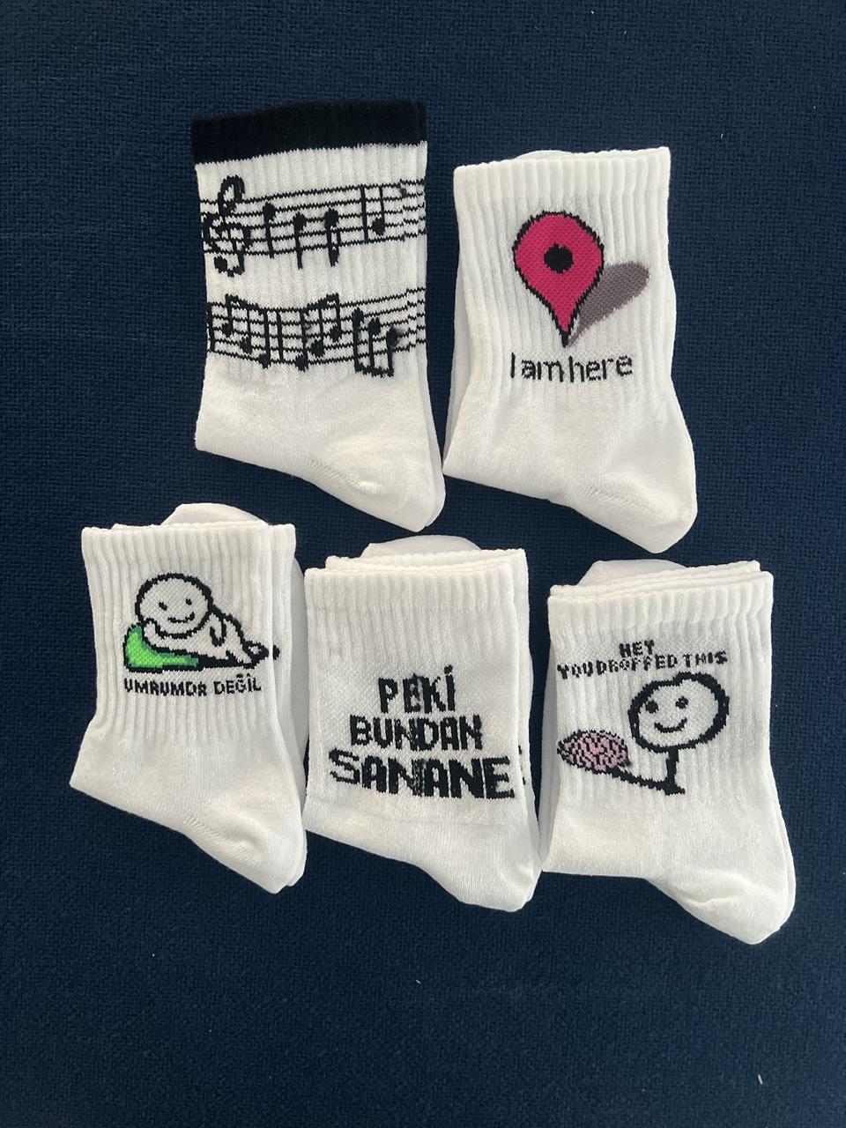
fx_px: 847
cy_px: 564
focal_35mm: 26
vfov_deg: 67.3
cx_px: 423
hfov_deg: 53.1
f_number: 1.5
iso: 500
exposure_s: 1/55
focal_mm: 5.7
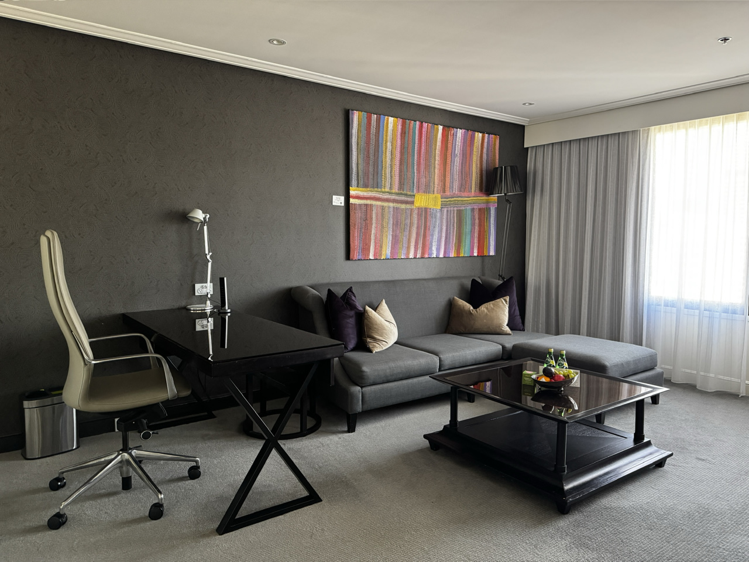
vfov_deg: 56.8
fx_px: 519
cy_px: 281
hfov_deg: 71.6
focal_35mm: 24
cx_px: 374
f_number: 1.78
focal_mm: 6.76
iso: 640
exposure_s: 1/60
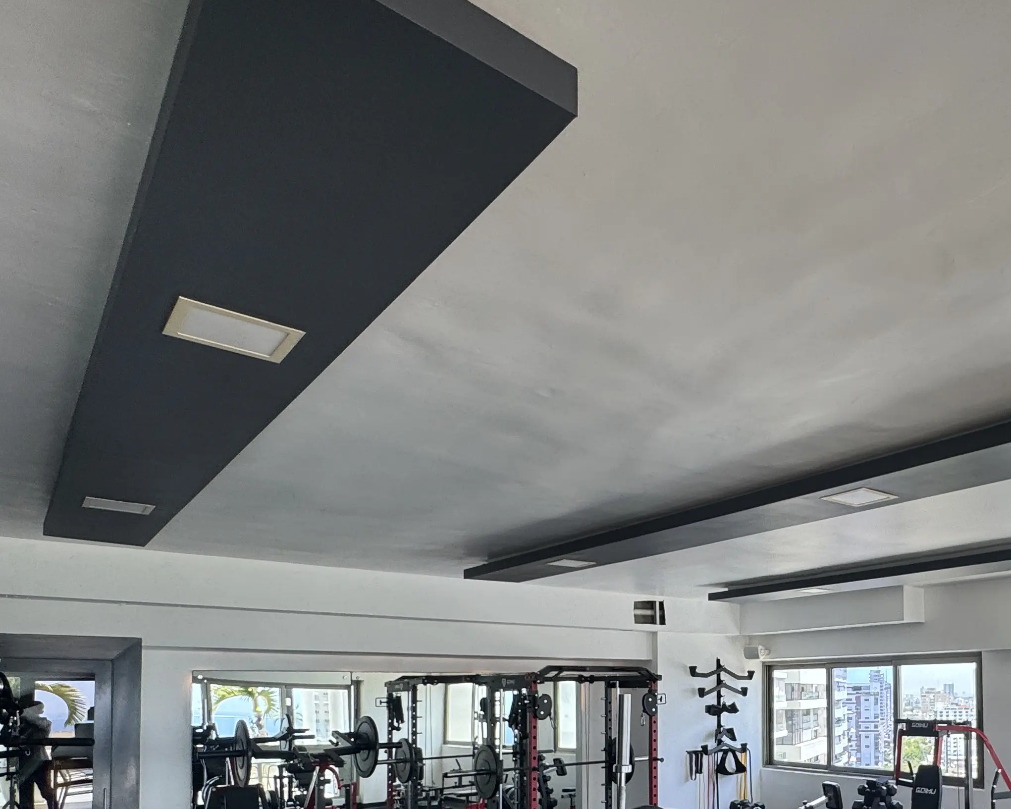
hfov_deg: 60.0
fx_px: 808
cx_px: 777
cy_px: 673
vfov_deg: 49.4
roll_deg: +0.7
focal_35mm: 27
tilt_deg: +1.5
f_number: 2.2
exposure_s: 1/114
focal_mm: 2.22
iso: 40
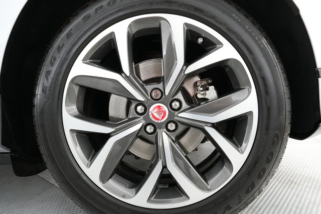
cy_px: 107
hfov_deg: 73.8
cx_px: 160
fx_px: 214
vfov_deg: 53.1
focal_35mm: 24
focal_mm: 24
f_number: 2.8
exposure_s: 1/100
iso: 3200
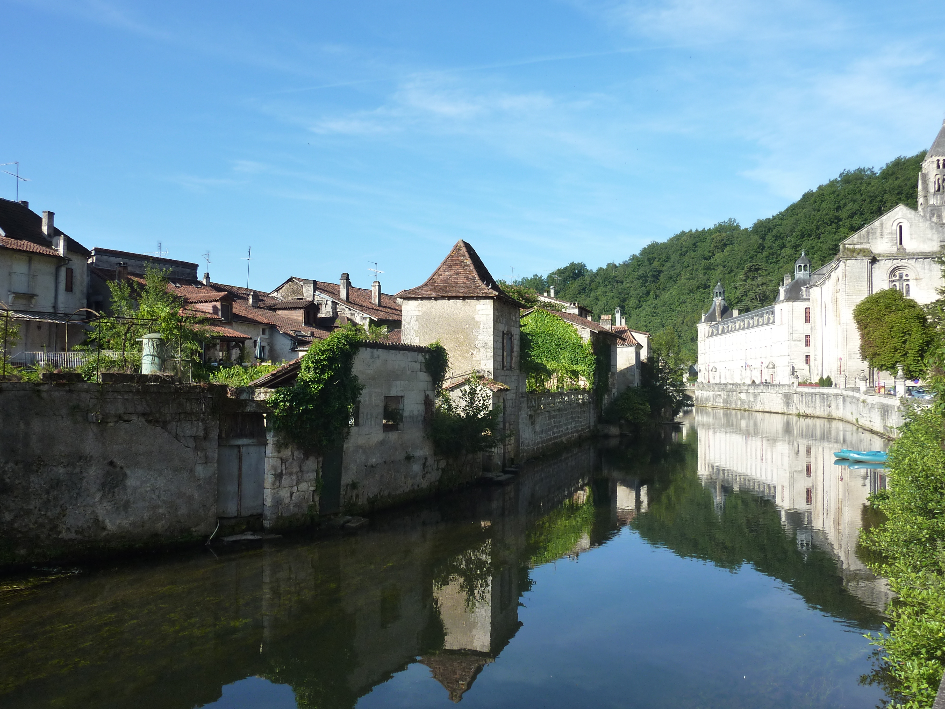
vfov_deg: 46.8
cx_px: 472
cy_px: 354
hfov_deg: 60.0
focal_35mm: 30
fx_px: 819
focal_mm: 5
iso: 125
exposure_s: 1/500
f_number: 4
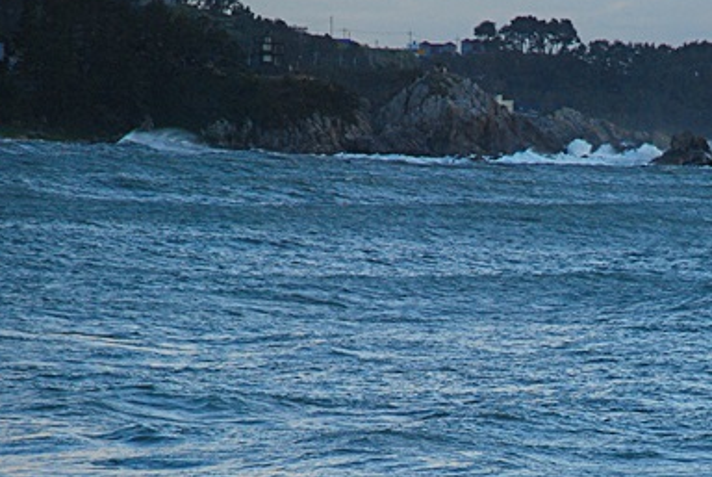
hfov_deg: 4.9
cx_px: 566
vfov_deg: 3.3
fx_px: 8356
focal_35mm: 422
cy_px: 470
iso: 400
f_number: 6.3
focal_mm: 135
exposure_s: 1/500
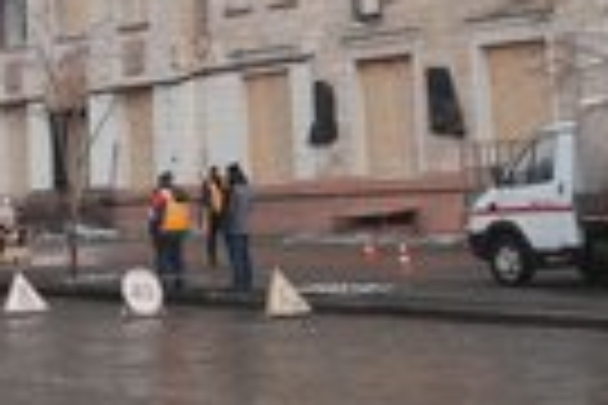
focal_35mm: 98
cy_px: -144
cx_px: 176
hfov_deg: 20.7
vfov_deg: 13.4
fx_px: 1655
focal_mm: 33
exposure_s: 1/500
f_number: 8
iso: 200
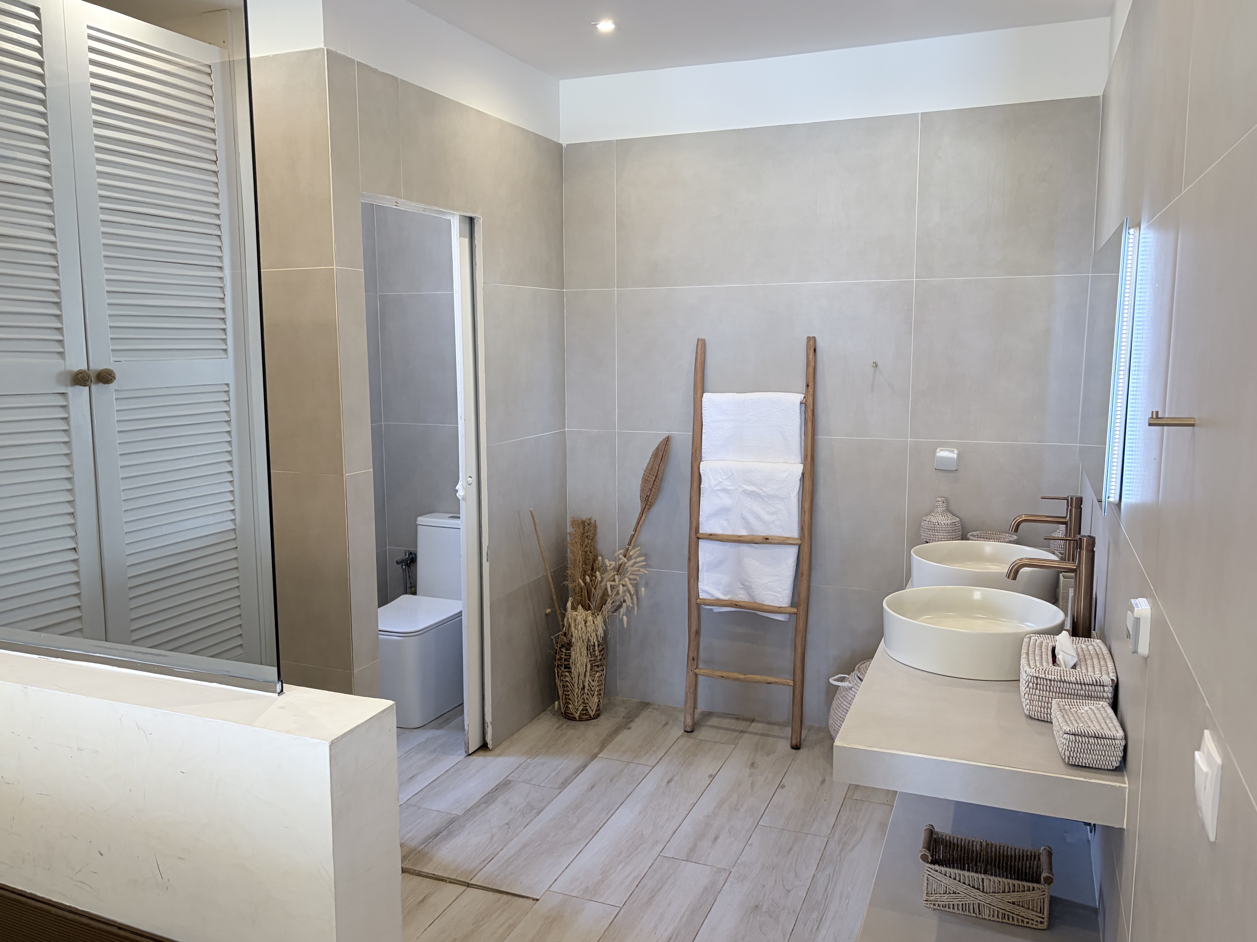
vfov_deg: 51.4
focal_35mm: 27
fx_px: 980
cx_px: 613
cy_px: 468
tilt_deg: -6.0
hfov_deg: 65.3
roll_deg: +1.5
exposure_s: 1/50
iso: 125
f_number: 1.6
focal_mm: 5.96
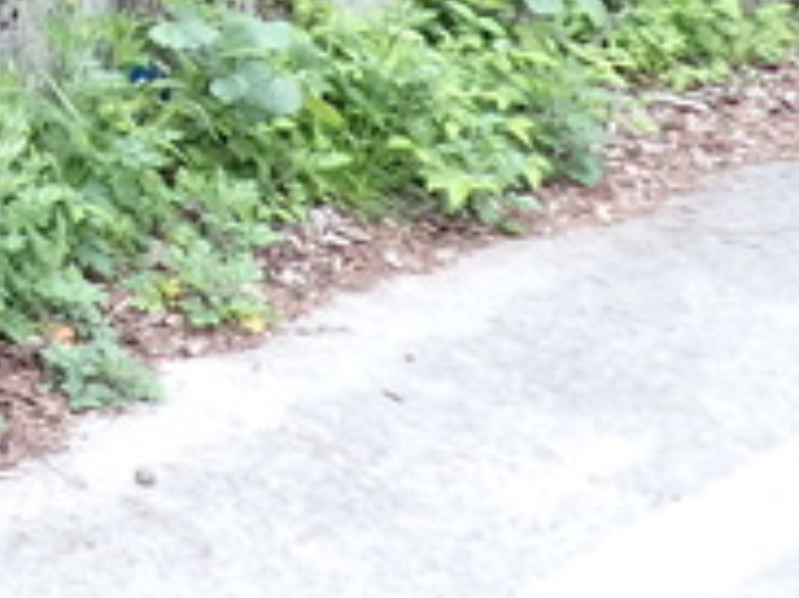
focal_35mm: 131
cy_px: -681
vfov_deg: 10.2
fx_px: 3022
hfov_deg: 13.1
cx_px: -786
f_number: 2
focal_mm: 4.5
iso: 320
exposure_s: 1/30
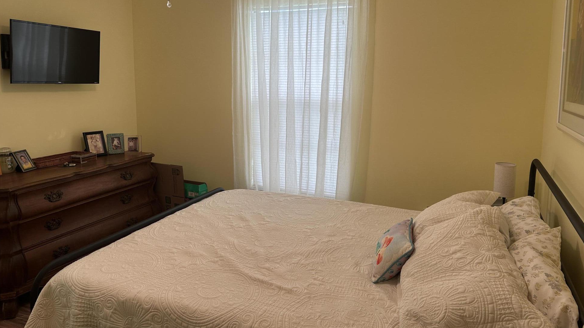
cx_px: 299
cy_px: 128
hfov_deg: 69.9
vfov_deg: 42.6
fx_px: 418
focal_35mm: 27
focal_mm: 6.86
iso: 100
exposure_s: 1/120
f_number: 1.78
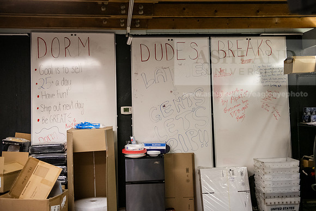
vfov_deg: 31.9
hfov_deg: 46.4
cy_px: 106
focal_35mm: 42
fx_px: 369
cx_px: 158
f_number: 3.2
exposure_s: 1/100
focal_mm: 42
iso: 3200
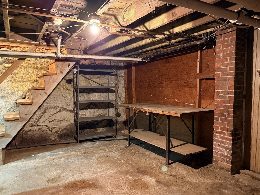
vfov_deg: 54.9
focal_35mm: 25
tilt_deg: -3.6
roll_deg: +0.4
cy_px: 99
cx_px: 132
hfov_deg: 69.4
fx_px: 188
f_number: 1.78
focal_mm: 6.76
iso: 1000
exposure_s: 1/30
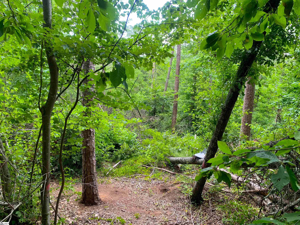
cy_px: 112
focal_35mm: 26
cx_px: 150
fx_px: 225
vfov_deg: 53.1
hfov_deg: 67.3
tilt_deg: -10.1
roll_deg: -2.3
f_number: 1.8
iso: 50
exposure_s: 1/121
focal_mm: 4.25
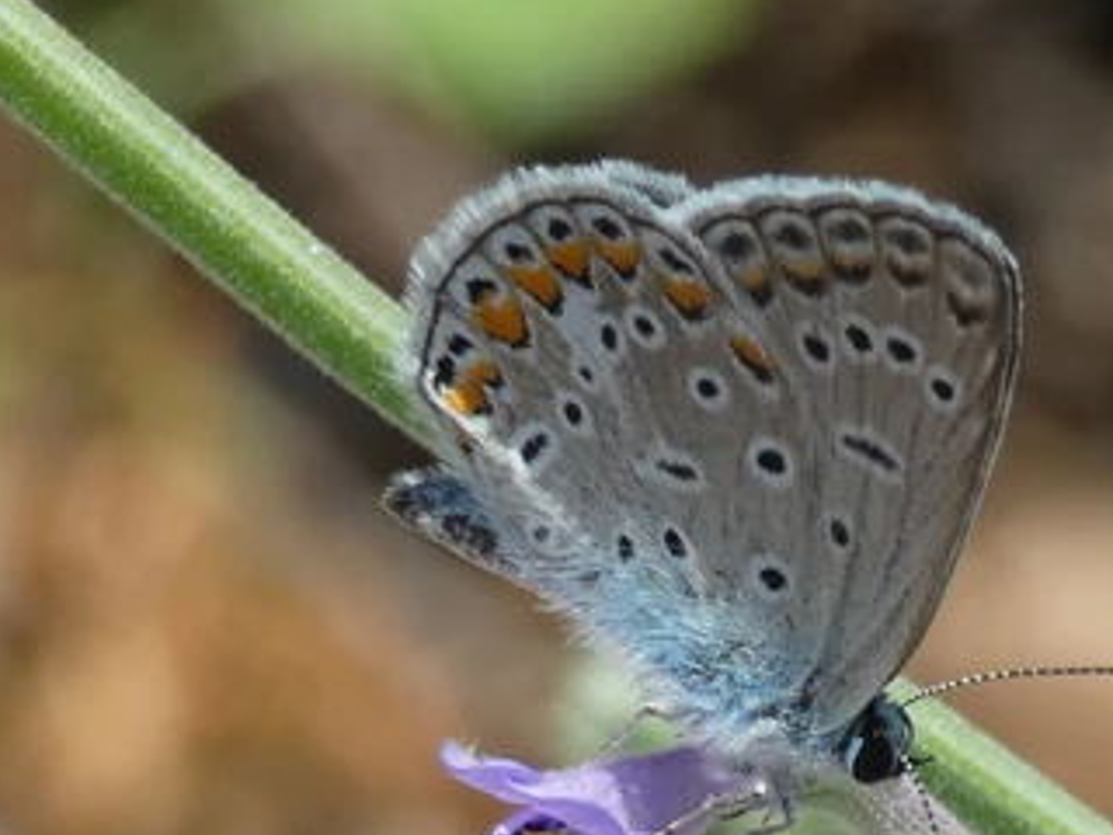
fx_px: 9646
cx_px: 929
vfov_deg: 4.9
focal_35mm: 300
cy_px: 738
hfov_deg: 6.6
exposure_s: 1/125
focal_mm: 26.9
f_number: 5.4
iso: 80
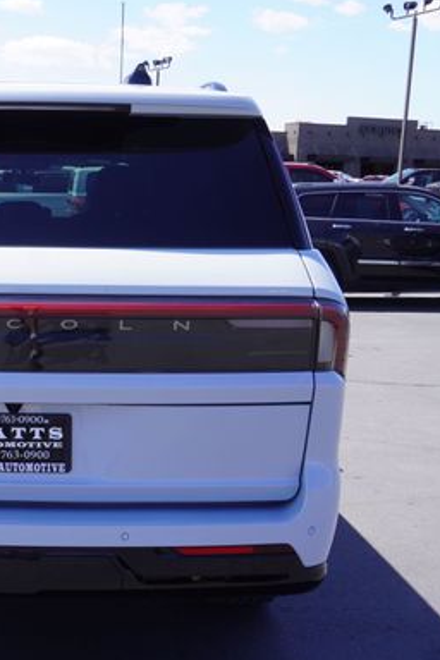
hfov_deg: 23.5
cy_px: 358
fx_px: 1008
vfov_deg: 36.2
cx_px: -9
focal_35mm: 55
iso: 100
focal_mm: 22
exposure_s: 1/125
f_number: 9
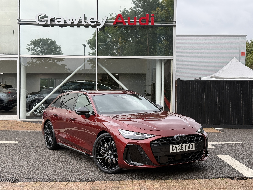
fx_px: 351
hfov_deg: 39.7
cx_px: 126
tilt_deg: +1.8
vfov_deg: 30.3
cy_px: 95
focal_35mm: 48
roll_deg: +1.1
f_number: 1.78
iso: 64
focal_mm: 6.76
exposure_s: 1/386
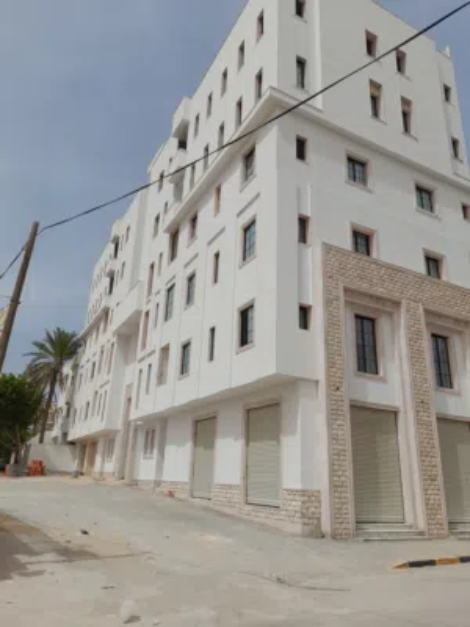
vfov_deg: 69.4
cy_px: 314
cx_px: 235
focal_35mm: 25
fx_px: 453
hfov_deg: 54.9
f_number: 2
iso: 20
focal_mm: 4.6
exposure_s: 1/1616
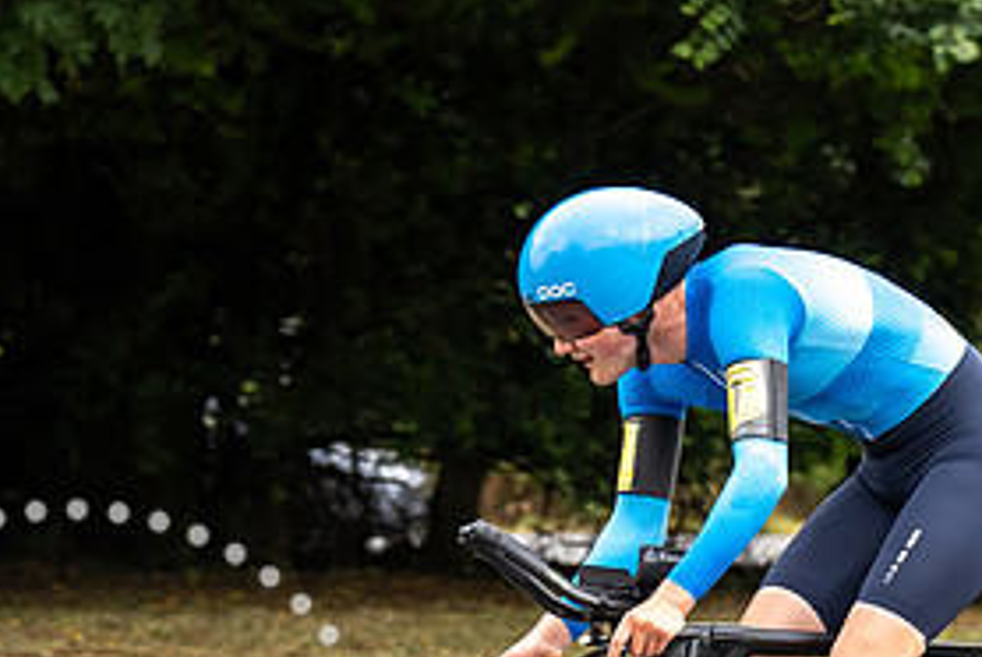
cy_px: 409
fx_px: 7946
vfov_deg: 4.7
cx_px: 825
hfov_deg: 7.1
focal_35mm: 291
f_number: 4.5
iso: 800
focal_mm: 91
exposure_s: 1/1000
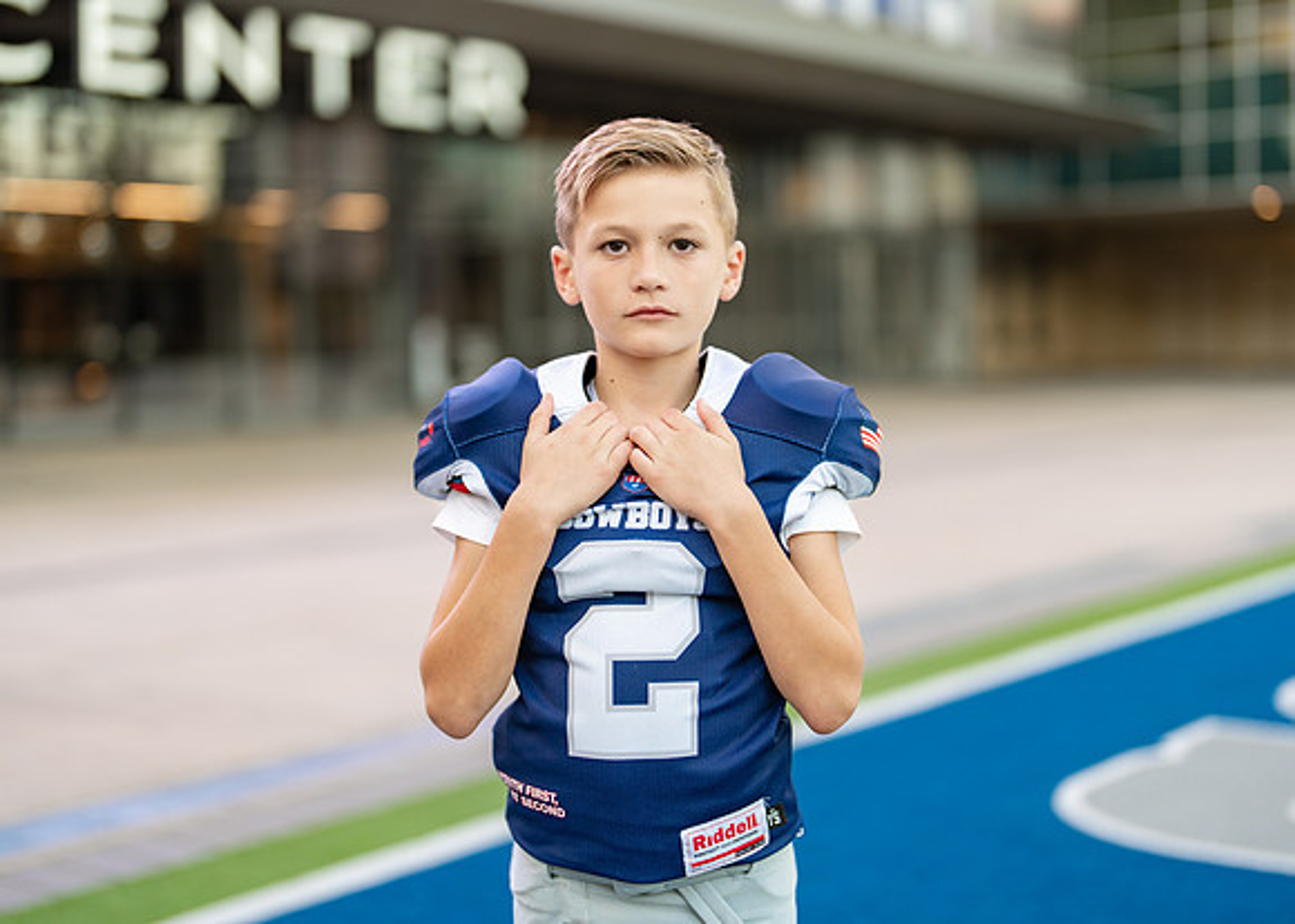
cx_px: 663
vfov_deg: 25.2
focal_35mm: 56
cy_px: 438
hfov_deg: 34.8
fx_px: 2065
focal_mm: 50
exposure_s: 1/400
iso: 160
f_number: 1.2
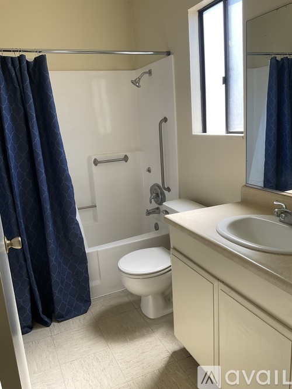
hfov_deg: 48.2
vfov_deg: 61.7
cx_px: 146
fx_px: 326
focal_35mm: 29
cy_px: 194
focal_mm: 3
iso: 25
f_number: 1.8
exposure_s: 1/122
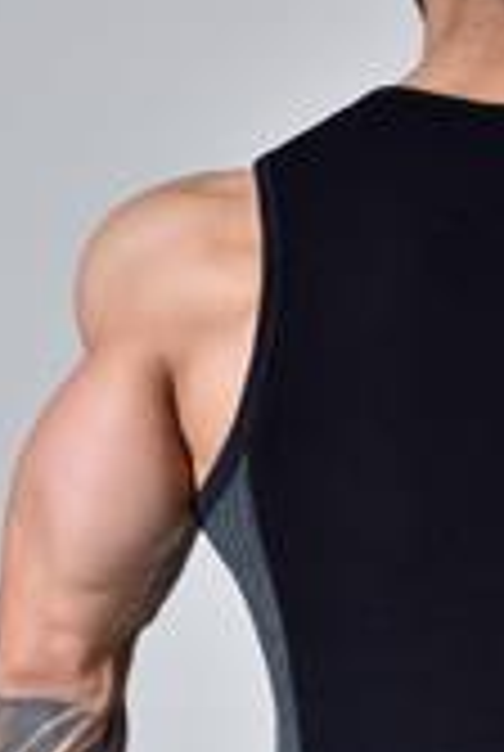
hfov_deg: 5.8
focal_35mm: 236
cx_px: 518
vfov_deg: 8.7
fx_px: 4935
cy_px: 635
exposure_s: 1/100
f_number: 11
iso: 200
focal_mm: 85
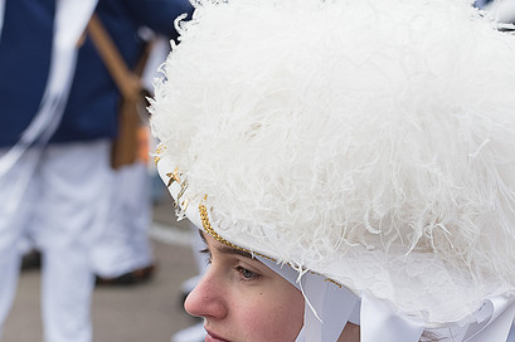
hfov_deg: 9.5
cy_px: 202
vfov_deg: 6.3
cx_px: 274
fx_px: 3102
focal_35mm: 217
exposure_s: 1/320
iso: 800
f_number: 8
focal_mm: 102
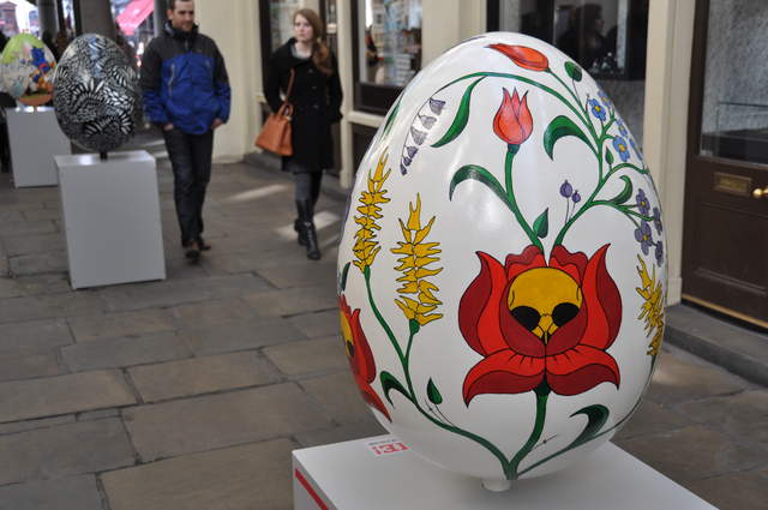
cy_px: 255
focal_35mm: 48
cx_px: 384
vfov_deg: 28.0
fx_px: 1023
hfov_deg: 41.2
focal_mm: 32
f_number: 4
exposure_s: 1/80
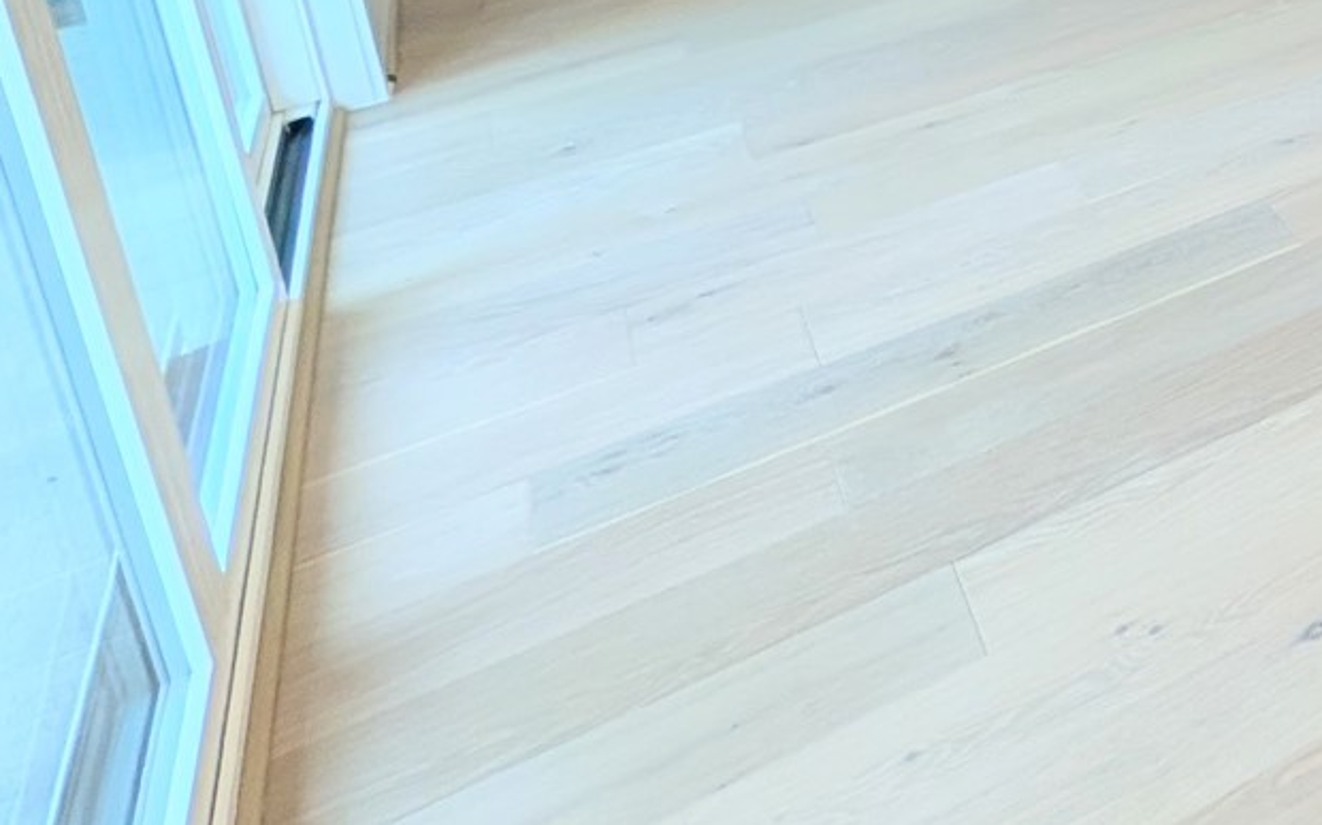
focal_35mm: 42
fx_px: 1513
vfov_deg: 24.0
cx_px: 2054
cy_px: -416
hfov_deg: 27.8
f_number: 1.7
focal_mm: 2.02
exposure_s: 1/120
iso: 55
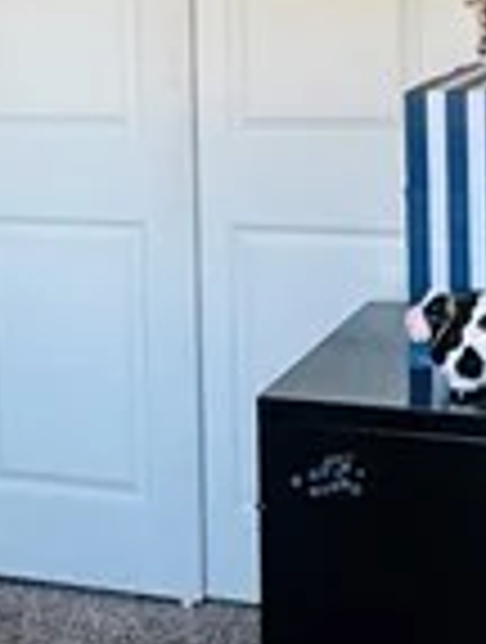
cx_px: -90
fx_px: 1864
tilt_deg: -8.7
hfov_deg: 14.4
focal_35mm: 100
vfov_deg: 19.5
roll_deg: +2.6
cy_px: 212
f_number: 2.2
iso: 250
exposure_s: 1/60
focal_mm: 2.22
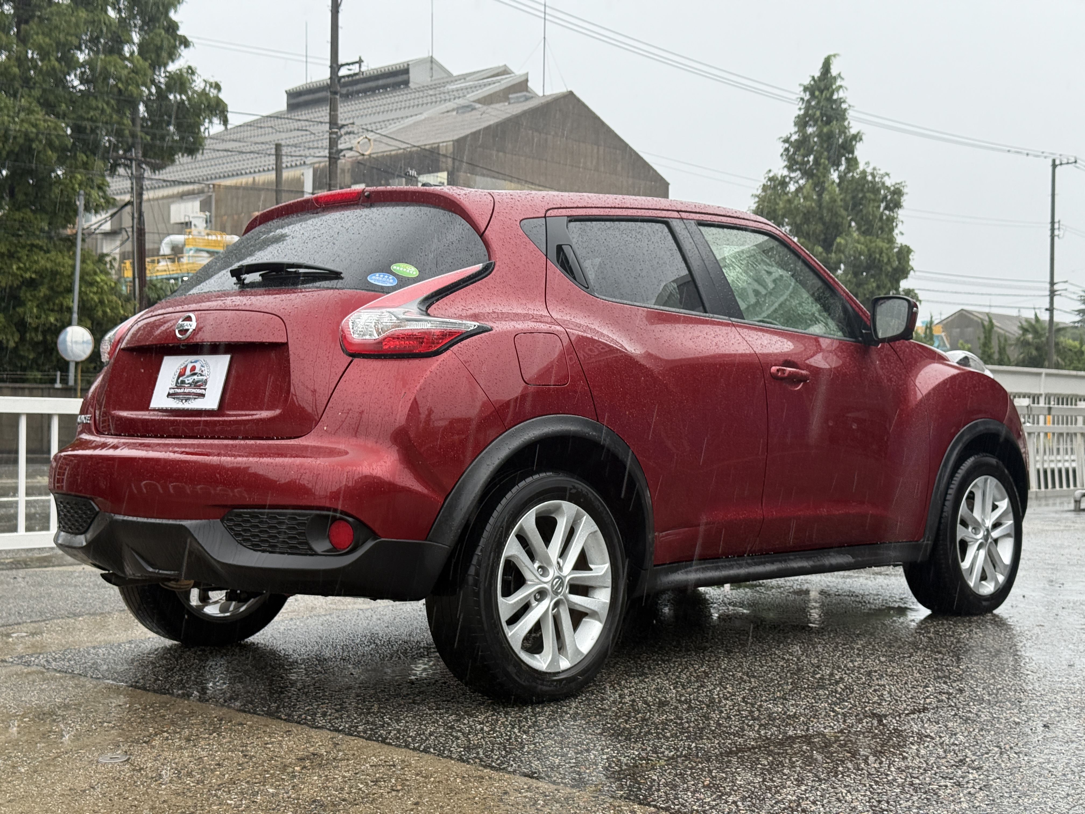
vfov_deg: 30.3
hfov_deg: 39.7
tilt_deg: +0.8
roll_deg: -0.8
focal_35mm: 48
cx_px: 542
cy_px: 407
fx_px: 1505
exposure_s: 1/183
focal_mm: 6.76
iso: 80
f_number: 1.78
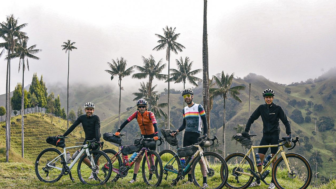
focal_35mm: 53
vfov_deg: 22.6
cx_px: 167
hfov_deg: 39.2
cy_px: 112
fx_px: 472
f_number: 6.3
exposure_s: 1/200
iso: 100
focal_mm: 50
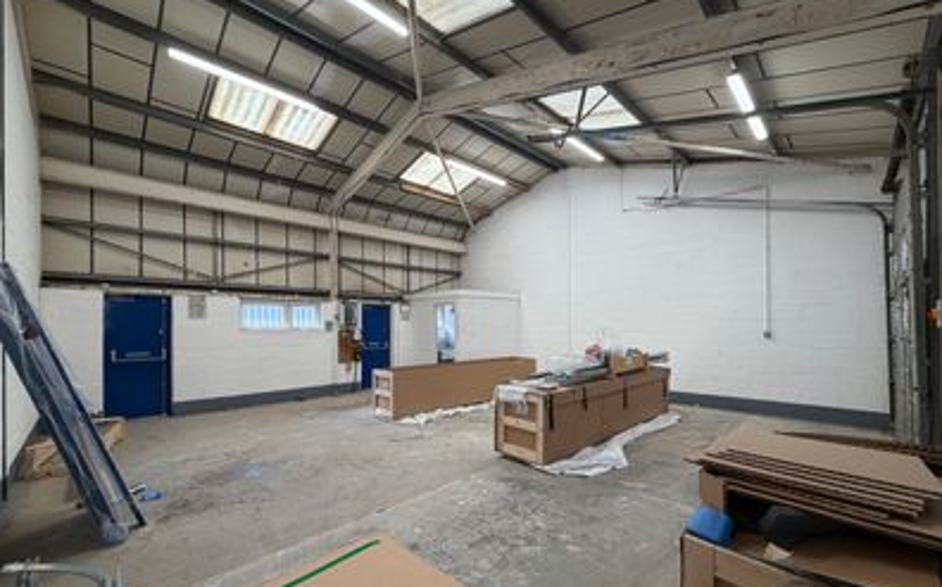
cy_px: 323
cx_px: 471
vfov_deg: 74.5
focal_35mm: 15
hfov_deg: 101.5
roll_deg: +0.7
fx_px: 385
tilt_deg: +0.4
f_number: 2.2
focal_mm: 2.22
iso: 100
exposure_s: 1/100
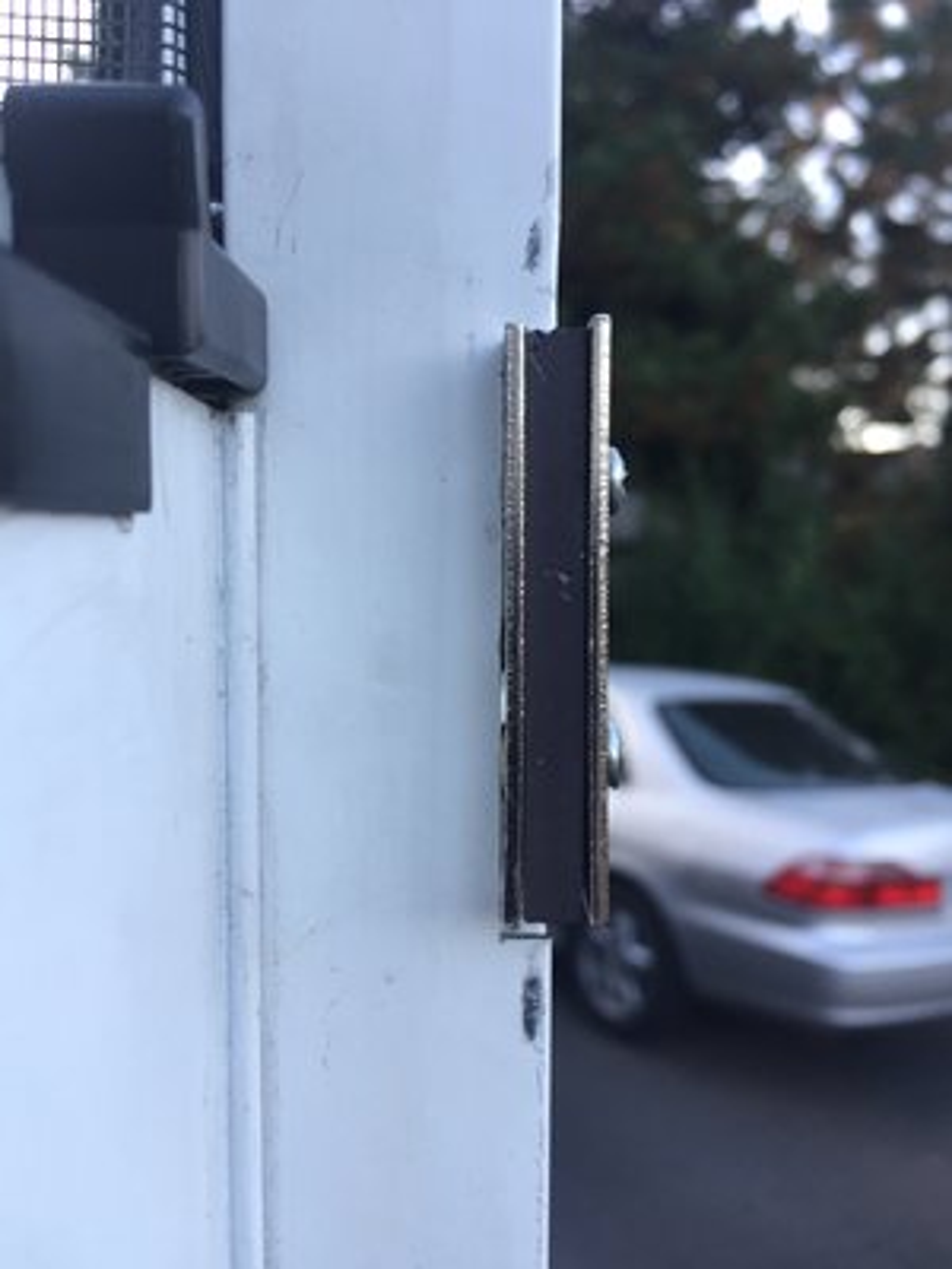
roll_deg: +0.1
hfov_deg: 48.2
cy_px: 634
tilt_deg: -2.8
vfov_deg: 61.7
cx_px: 476
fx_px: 1063
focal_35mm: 29
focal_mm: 4.15
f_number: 2.2
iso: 50
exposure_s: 1/120
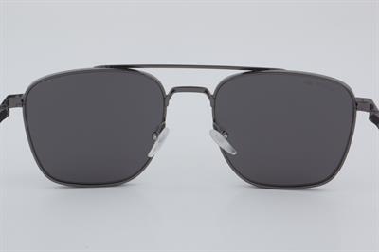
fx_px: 789
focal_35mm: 75
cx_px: 190
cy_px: 126
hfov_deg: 27.0
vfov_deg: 18.2
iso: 100
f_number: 32
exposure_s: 1/4
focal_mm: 50
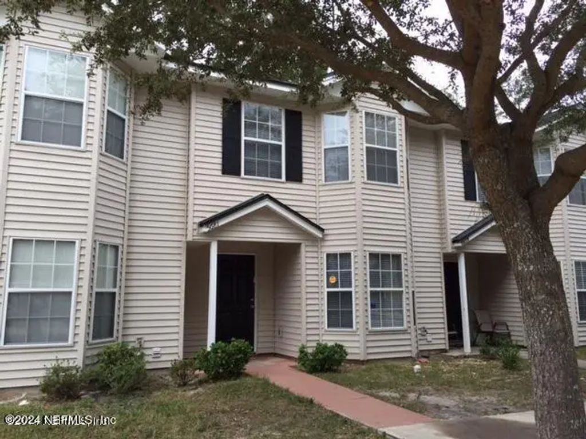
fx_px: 491
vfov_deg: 48.2
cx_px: 293
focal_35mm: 29
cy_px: 220
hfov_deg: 61.7
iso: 32
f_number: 2.2
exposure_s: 1/140
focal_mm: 4.15
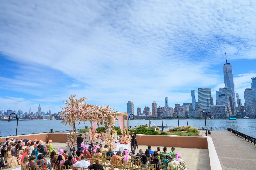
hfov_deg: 73.8
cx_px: 128
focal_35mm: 24
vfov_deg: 53.1
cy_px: 85
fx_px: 171
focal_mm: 24
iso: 1600
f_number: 22
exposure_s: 1/500
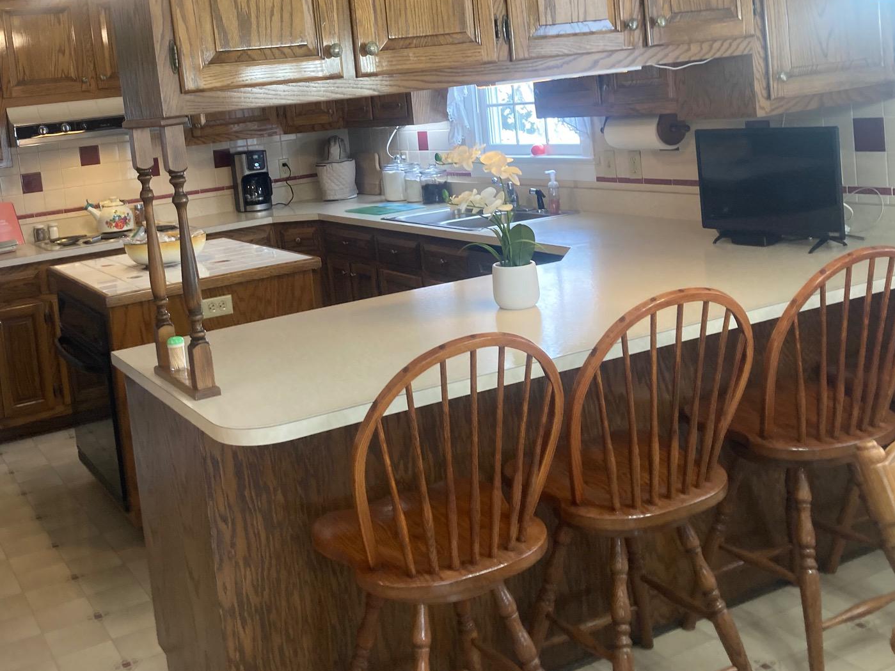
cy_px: 209
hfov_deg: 45.4
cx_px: 338
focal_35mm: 41
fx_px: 1060
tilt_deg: -12.3
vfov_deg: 34.7
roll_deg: +5.4
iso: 80
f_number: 1.8
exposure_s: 1/60
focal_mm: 3.99
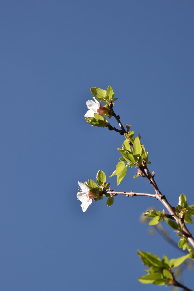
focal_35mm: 158
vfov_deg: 13.0
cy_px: 146
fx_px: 1273
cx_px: 97
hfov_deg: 8.7
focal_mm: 105
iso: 200
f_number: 16
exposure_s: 1/200
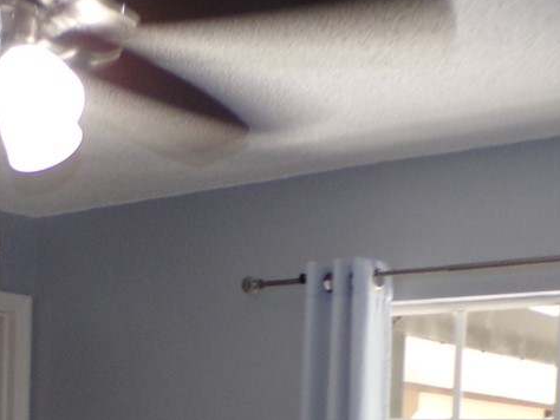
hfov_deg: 23.9
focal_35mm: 81
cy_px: 549
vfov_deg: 17.1
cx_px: 167
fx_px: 1311
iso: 134
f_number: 3
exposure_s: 1/34
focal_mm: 4.3
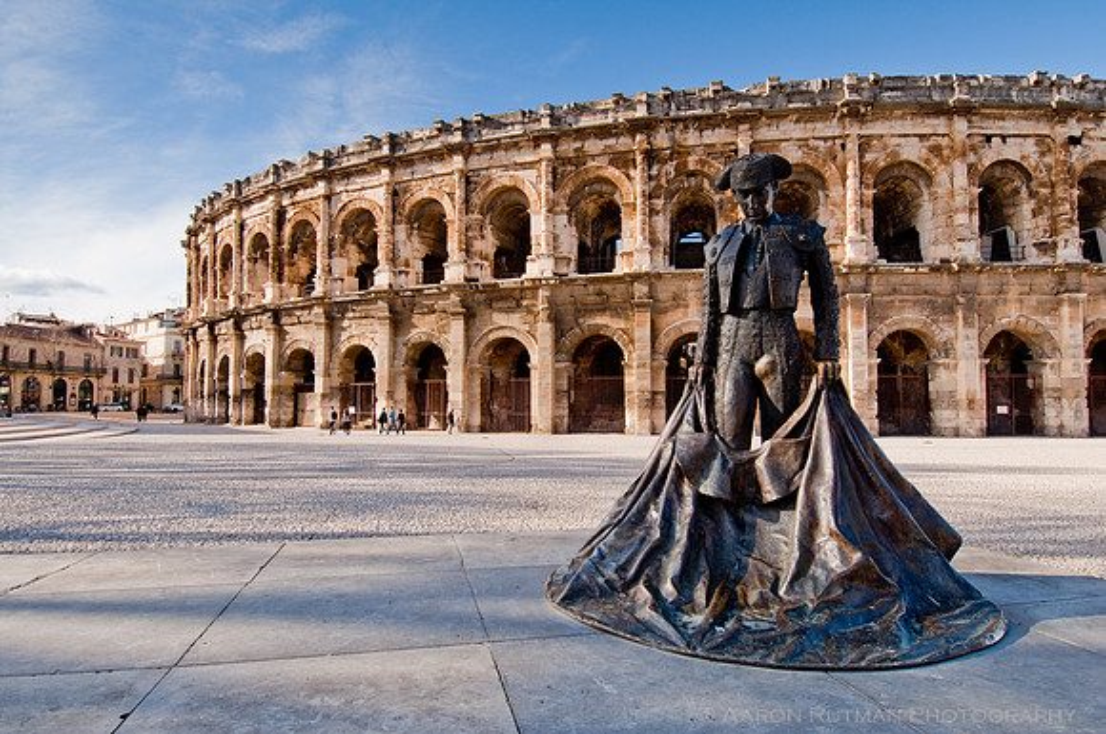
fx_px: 644
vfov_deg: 59.3
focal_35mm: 21
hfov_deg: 81.3
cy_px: 367
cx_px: 553
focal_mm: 14
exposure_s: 1/250
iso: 200
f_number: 8
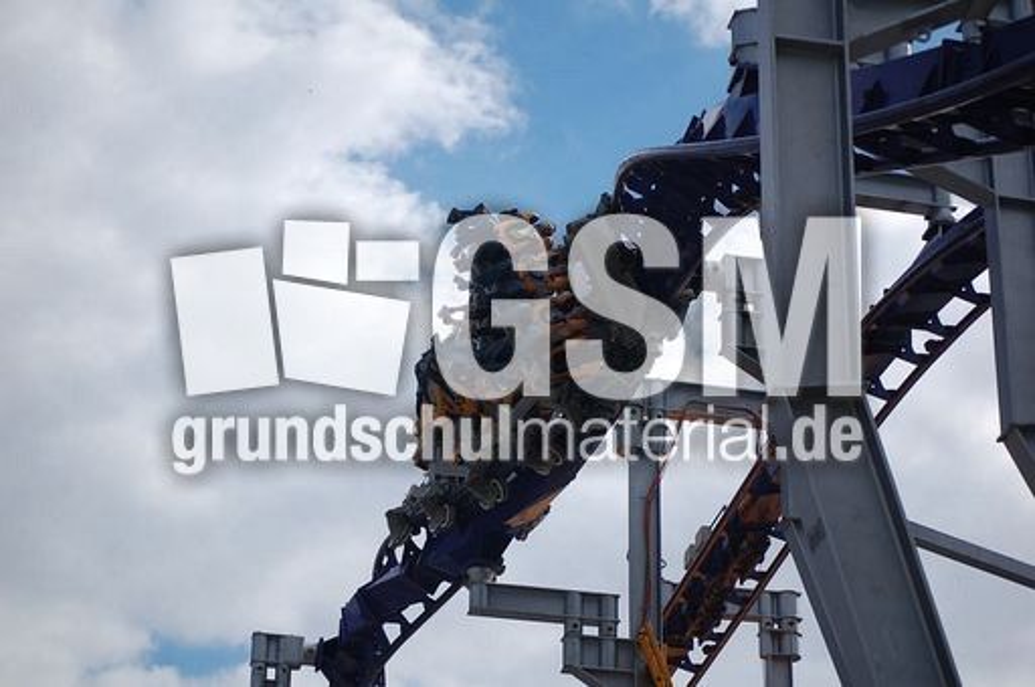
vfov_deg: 15.1
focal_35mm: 90
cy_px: 344
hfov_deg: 22.6
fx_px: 2584
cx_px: 518
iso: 220
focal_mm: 60
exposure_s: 1/1000
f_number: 4.2
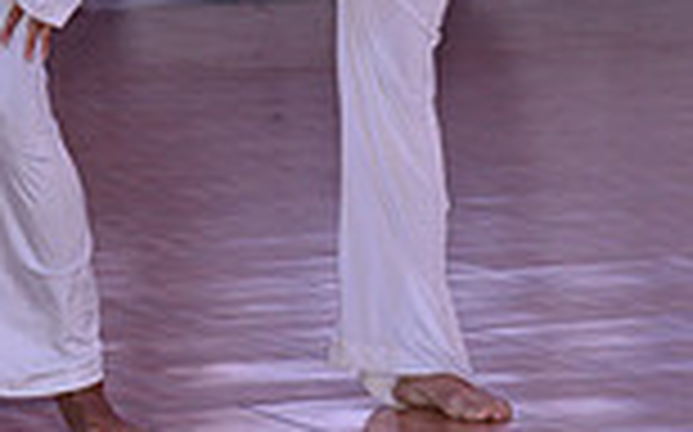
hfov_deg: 5.0
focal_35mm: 422
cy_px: -403
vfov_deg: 3.1
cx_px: 68
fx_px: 7964
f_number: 4.5
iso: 1000
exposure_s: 1/250
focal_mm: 110
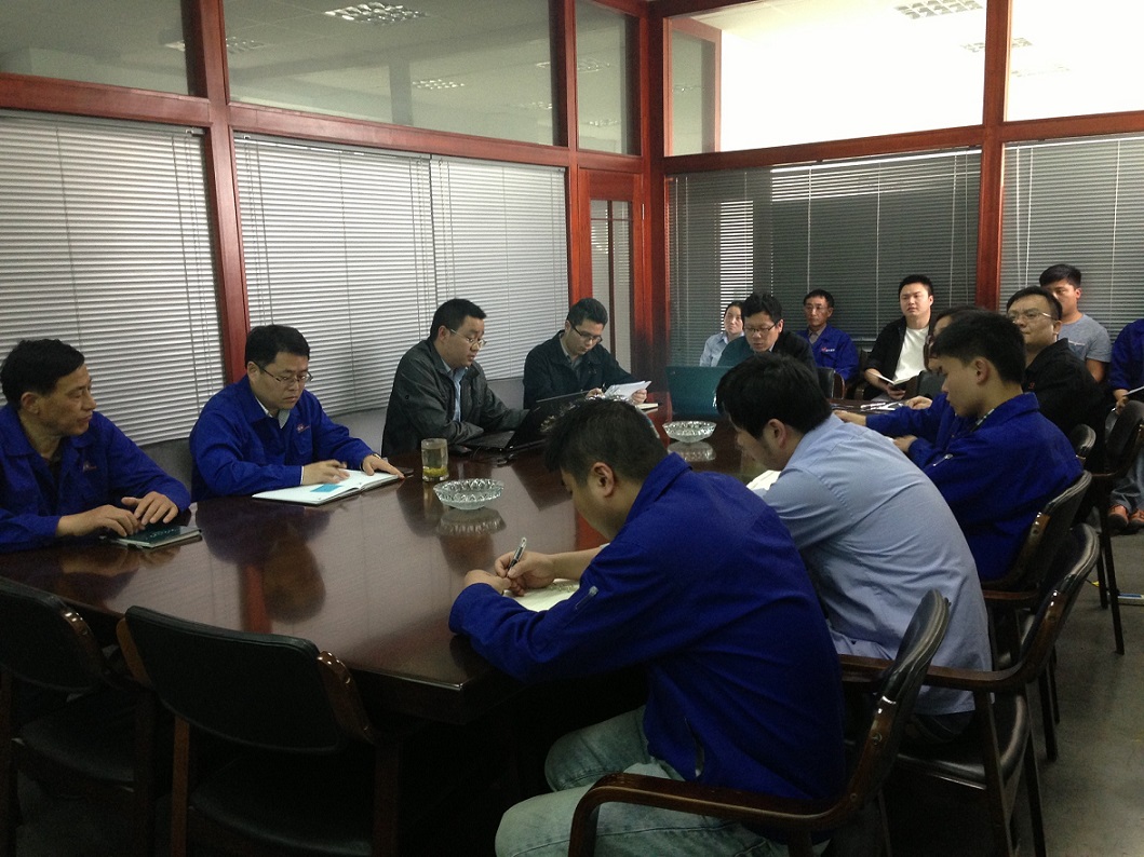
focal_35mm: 33
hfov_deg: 55.4
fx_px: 1090
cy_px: 428
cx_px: 572
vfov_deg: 42.9
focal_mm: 4.13
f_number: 2.4
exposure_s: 1/20
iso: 160
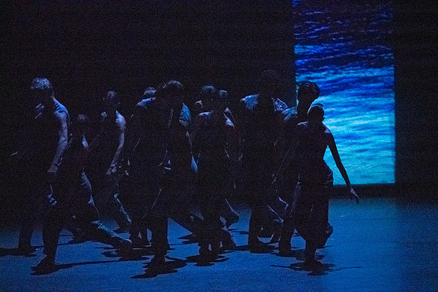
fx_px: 4868
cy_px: 146
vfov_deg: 3.4
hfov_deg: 5.2
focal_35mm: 400
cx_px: 219
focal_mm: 400
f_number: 5.6
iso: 25600
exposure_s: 1/400
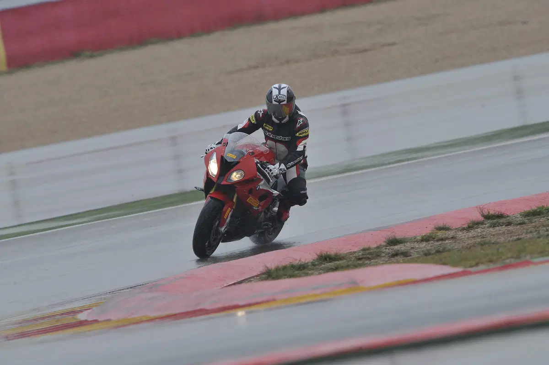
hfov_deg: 3.2
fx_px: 9908
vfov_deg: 2.1
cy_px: 182
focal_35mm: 650
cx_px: 274
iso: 500
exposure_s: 1/500
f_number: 8
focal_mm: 650
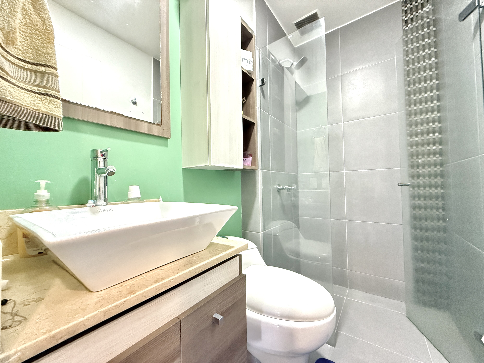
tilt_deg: +1.3
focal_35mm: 14
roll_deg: +1.2
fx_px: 196
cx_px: 242
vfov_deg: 85.7
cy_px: 182
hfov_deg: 102.1
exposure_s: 1/40
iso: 1000
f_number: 2.2
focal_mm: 2.22
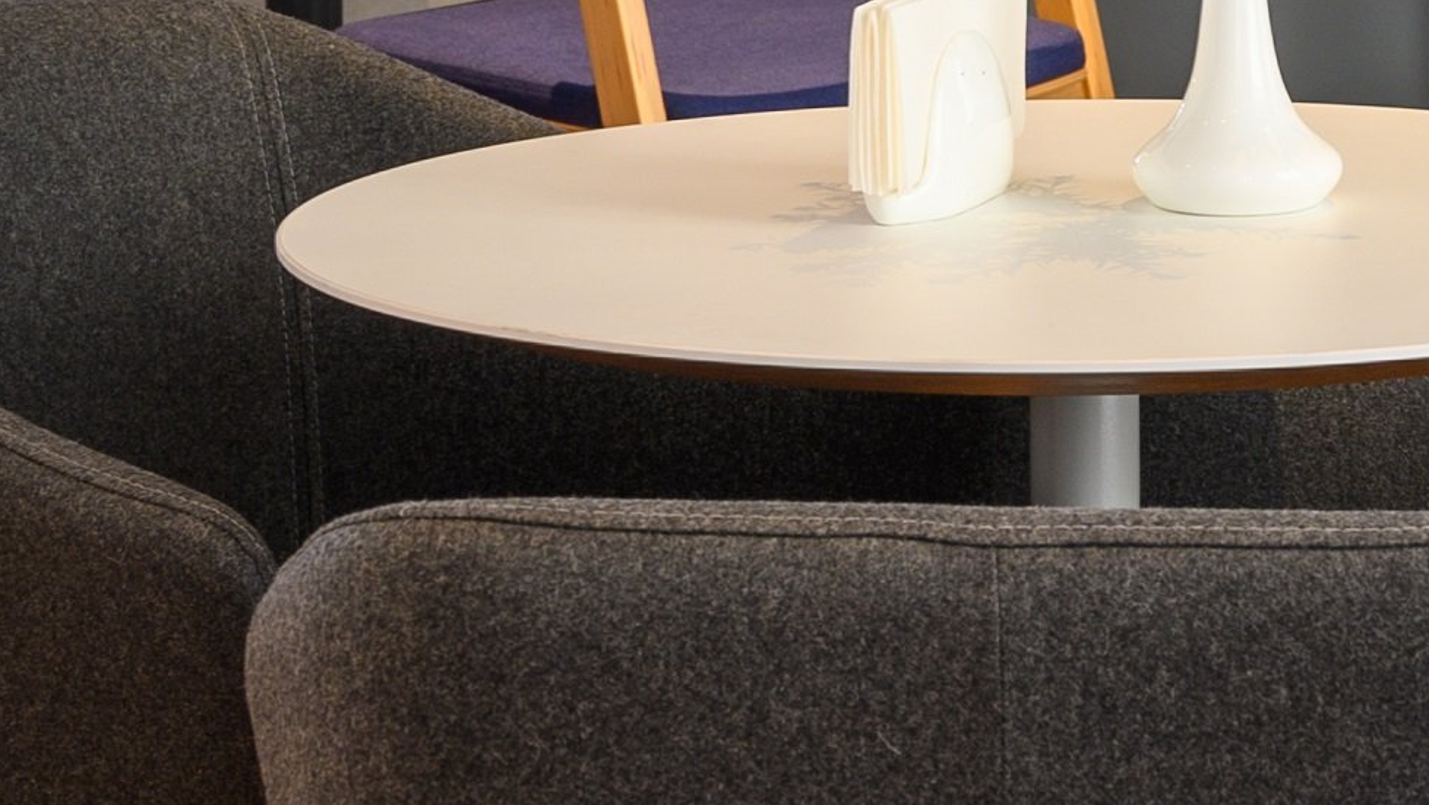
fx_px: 6822
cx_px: 1011
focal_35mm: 180
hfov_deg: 11.9
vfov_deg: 6.5
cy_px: -819
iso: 100
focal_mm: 42
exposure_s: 1/1.67
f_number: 8
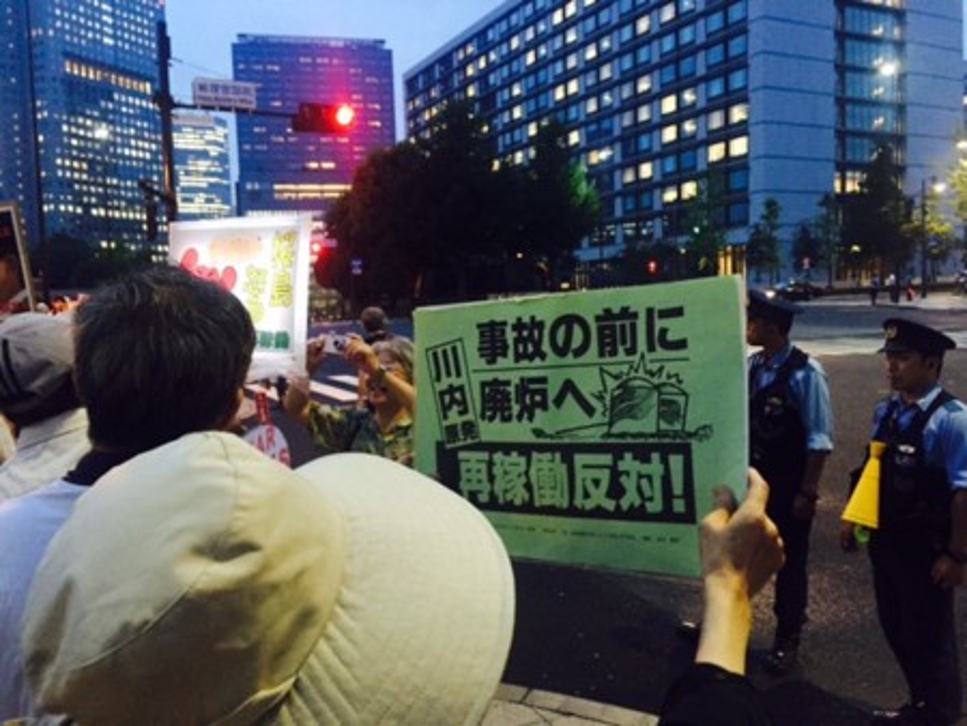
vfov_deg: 48.3
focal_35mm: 29
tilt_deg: -3.4
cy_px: 363
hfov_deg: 61.6
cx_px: 484
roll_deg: +0.3
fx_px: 811
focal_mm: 4.15
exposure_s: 1/20
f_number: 2.2
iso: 250
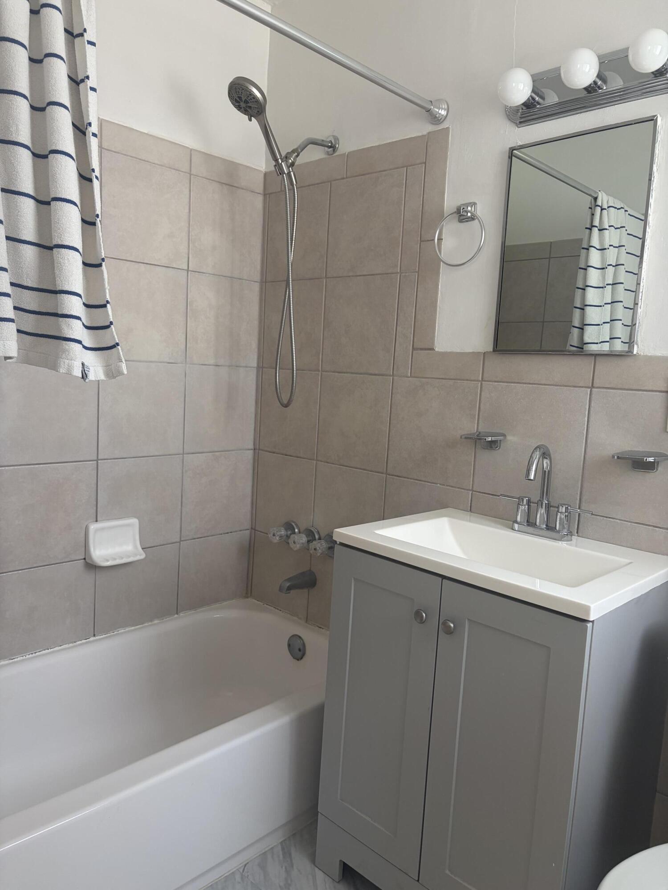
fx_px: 669
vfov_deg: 67.3
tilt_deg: -5.5
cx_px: 334
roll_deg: -3.6
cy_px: 445
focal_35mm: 26
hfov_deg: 53.1
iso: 100
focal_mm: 5.96
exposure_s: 1/60
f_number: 1.6
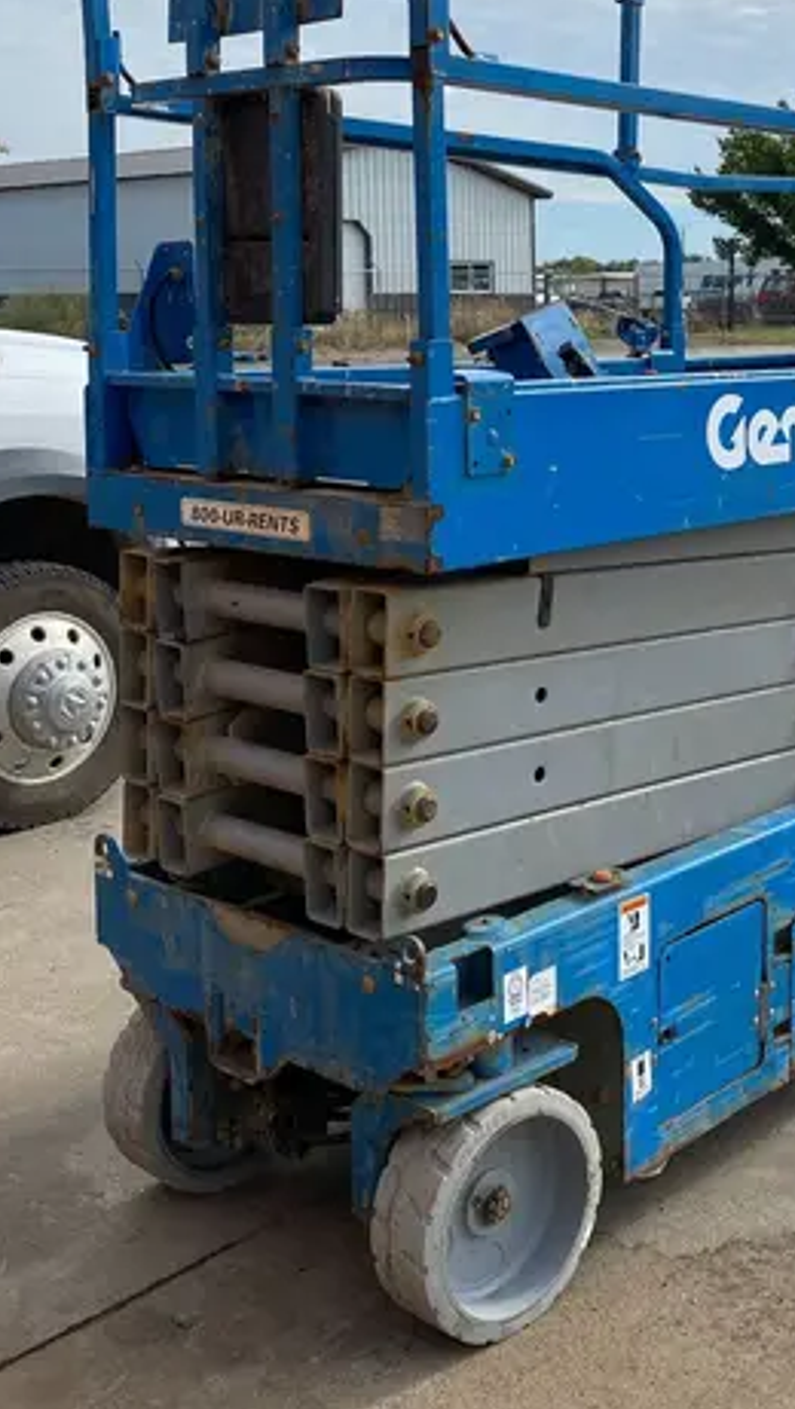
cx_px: 630
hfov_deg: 26.1
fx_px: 1683
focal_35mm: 45
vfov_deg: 45.0
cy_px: 524
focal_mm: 4.25
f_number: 1.8
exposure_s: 1/3040
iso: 32
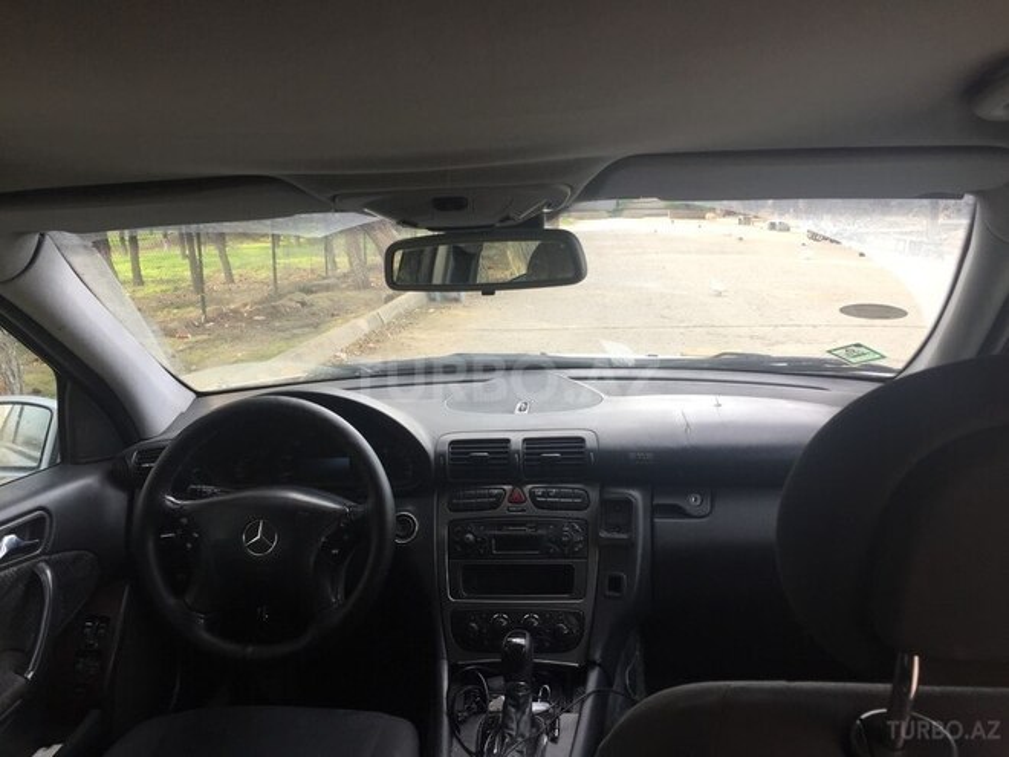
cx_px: 504
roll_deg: -0.7
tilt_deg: -12.2
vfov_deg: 48.2
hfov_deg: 61.7
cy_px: 378
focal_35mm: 29
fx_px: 845
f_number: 2.2
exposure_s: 1/100
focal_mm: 4.15
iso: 32
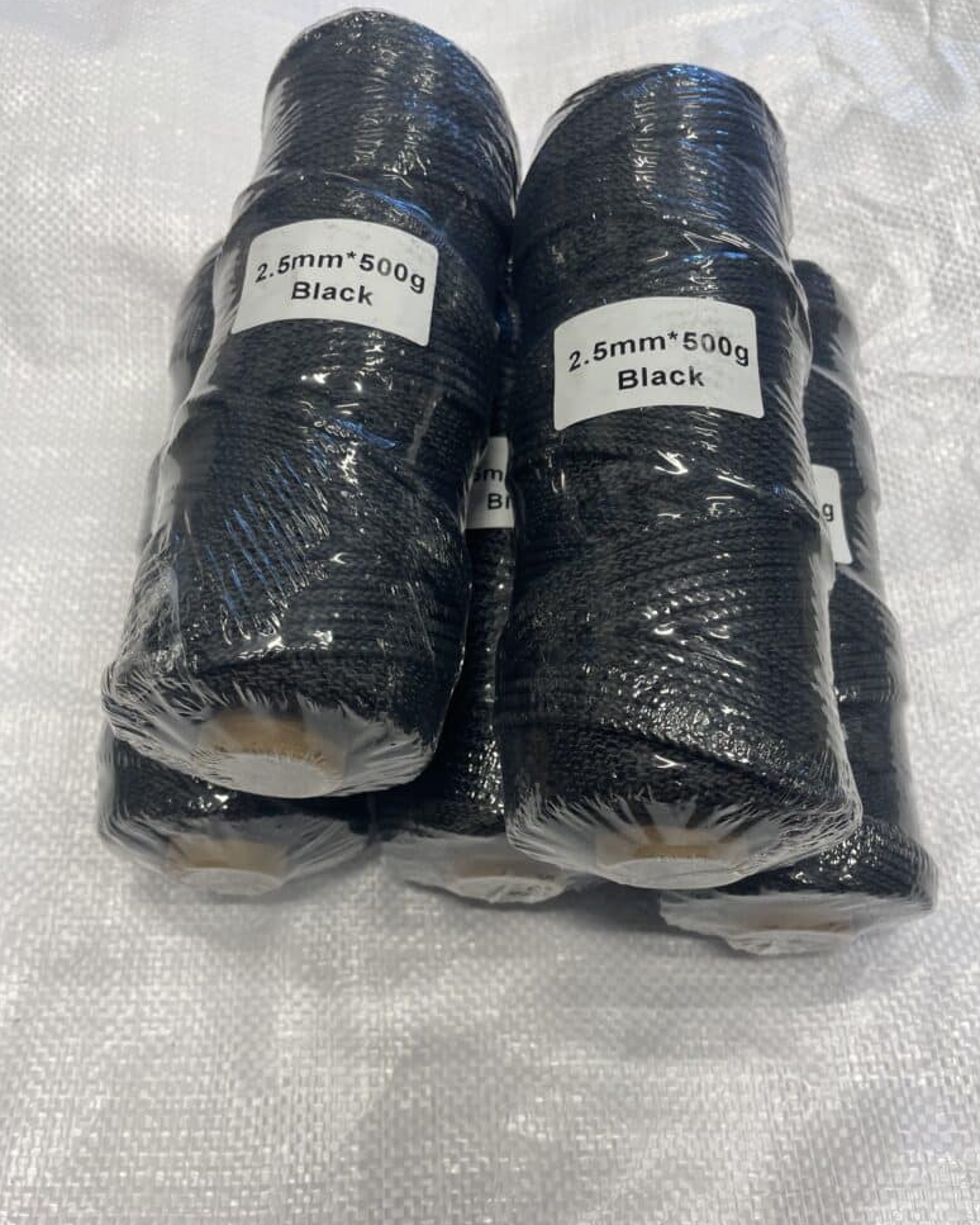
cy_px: 628
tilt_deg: -63.5
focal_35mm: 28
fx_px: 1015
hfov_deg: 51.5
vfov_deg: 62.2
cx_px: 485
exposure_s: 1/100
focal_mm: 4.2
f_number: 1.6
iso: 80
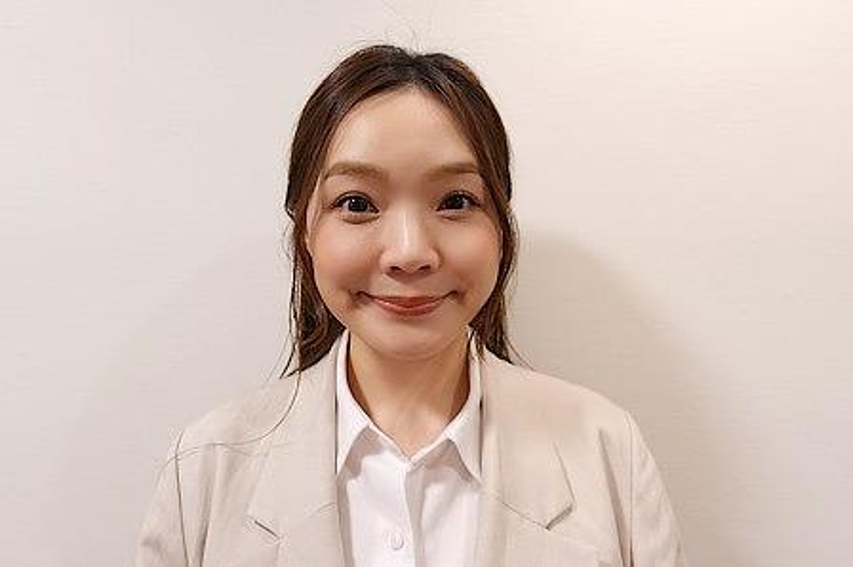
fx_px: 426
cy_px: 284
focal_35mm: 18
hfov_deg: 90.0
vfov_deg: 67.3
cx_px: 426
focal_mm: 7.18
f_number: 2
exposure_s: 1/80
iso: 160
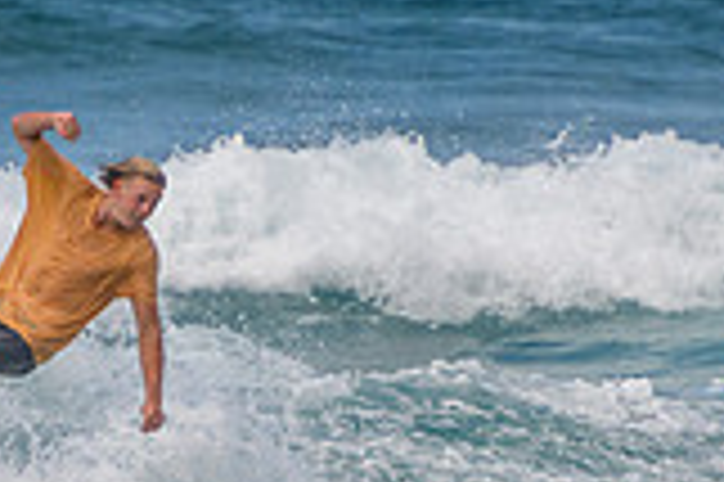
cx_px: 181
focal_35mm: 1979
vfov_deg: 0.7
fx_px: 39759
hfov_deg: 1.0
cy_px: 362
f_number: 5.6
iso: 280
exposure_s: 1/2000
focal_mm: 400
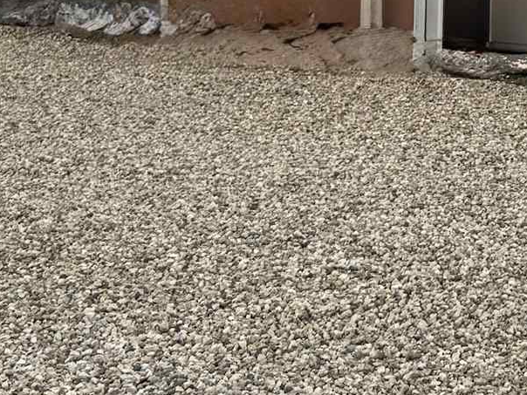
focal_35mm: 122
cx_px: 665
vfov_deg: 11.7
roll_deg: -1.6
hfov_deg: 15.5
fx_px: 1857
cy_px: -187
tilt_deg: +0.5
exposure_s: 1/1721
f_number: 1.78
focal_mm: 6.76
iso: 80
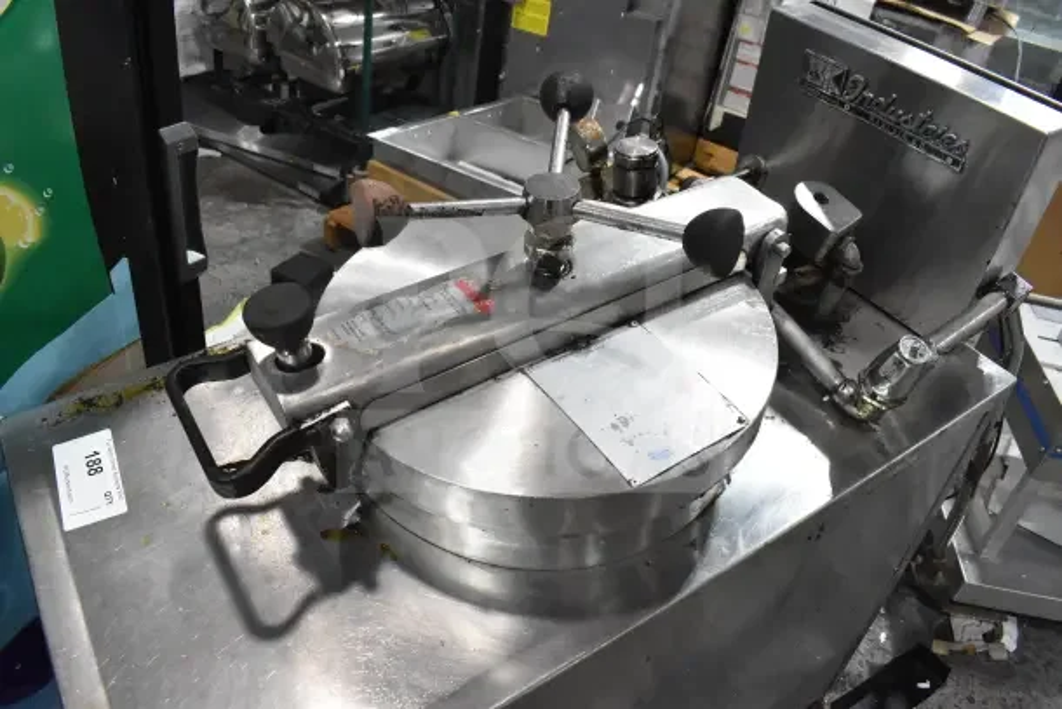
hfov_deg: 67.4
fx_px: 797
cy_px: 354
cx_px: 531
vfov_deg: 48.0
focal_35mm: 27
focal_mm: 18
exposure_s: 1/320
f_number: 9
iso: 6400
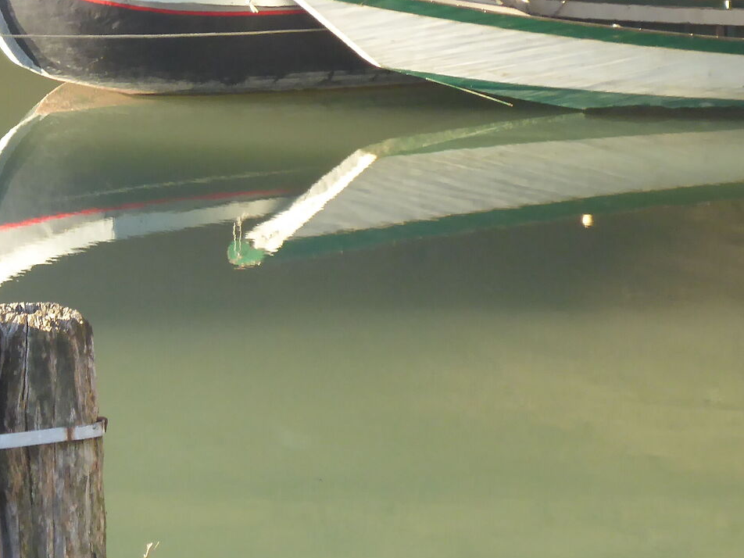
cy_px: 210
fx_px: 8124
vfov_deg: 3.9
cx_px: 94
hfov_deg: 5.2
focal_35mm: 378
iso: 250
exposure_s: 1/60
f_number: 5.3
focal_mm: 24.2
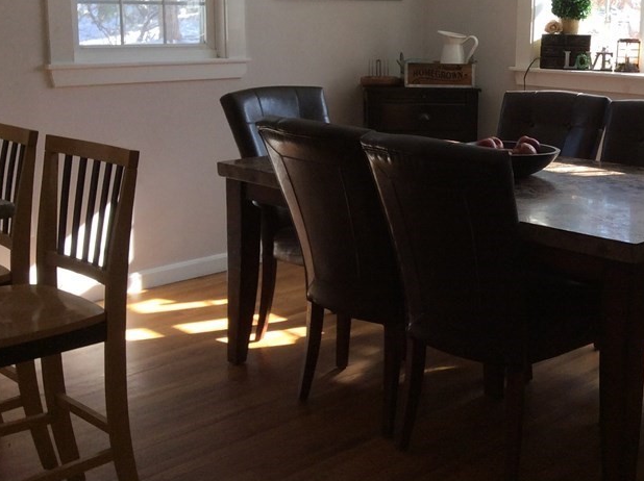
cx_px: 471
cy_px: 171
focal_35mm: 53
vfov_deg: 27.3
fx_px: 985
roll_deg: -0.6
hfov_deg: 35.5
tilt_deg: -11.4
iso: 50
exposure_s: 1/120
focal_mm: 3.3
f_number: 2.4
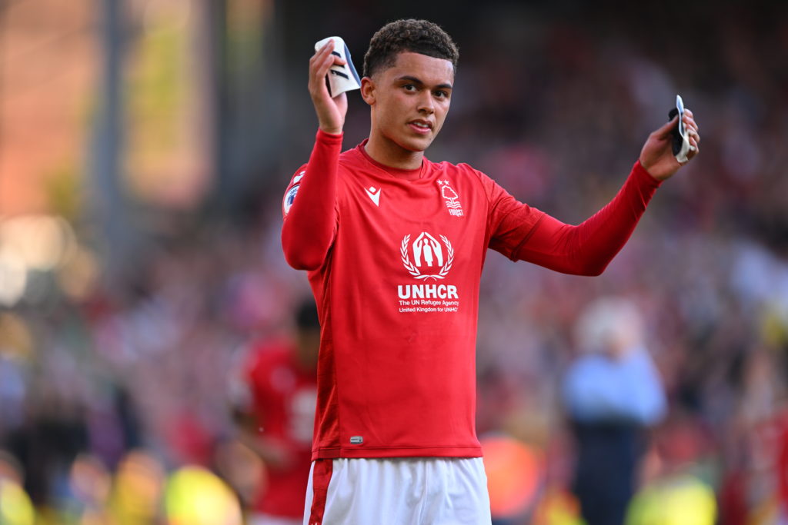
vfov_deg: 3.4
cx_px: 394
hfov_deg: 5.2
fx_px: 8756
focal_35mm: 400
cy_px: 262
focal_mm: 400
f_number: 2.8
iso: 320
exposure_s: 1/640
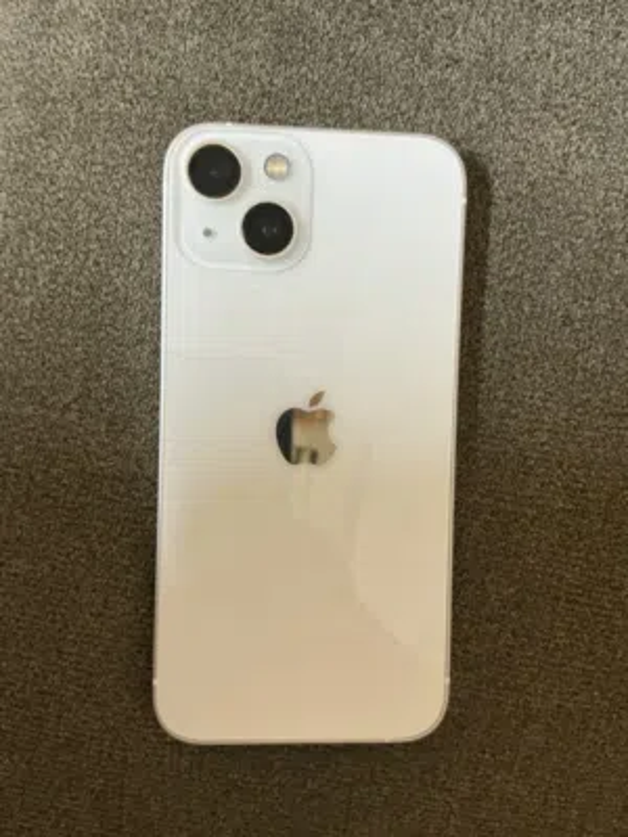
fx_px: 701
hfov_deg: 48.2
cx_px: 314
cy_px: 418
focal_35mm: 29
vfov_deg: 61.7
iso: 250
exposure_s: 1/60
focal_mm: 3
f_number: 1.8
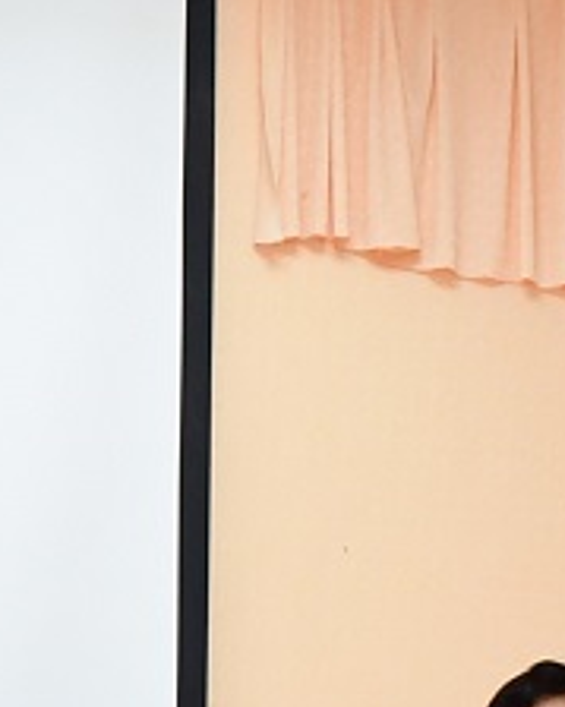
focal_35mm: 189
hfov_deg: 7.7
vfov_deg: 10.0
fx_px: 3953
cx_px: -668
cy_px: 887
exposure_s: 1/60
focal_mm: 18
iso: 900
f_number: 5.6
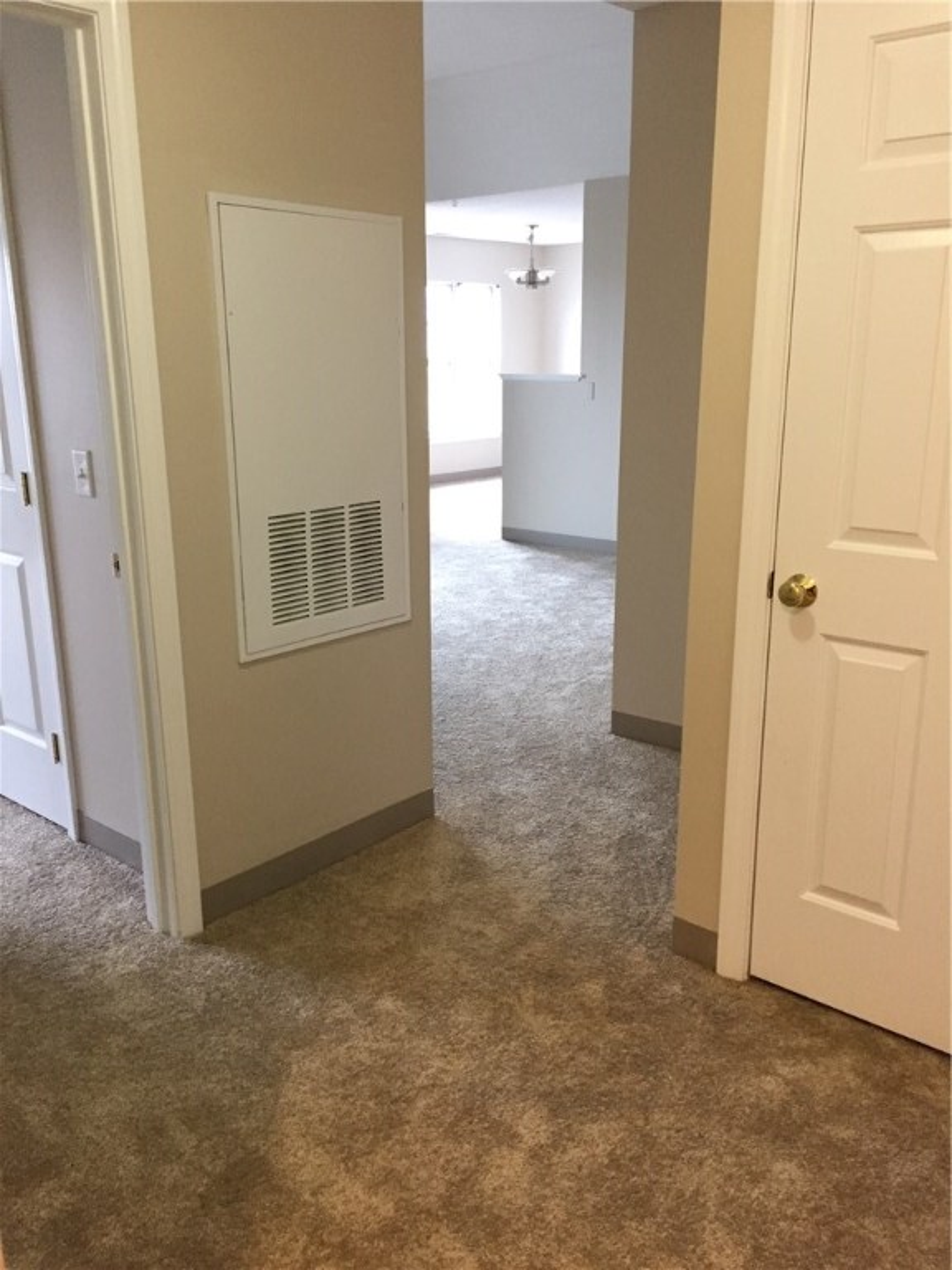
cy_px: 635
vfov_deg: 61.7
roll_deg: +0.7
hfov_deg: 48.2
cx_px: 476
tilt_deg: -14.1
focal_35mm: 29
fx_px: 1063
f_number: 2.2
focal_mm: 4.15
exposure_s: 1/30
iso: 250
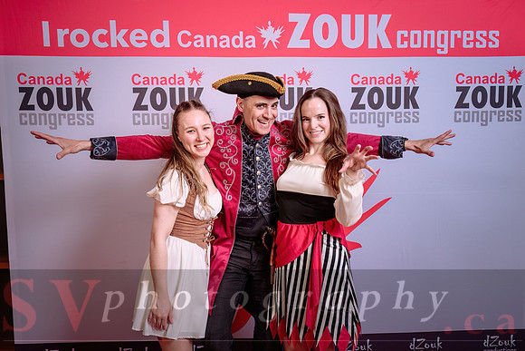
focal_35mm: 37
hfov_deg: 52.4
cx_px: 284
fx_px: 533
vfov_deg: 36.3
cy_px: 198
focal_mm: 29
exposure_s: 1/160
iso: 100
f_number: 5
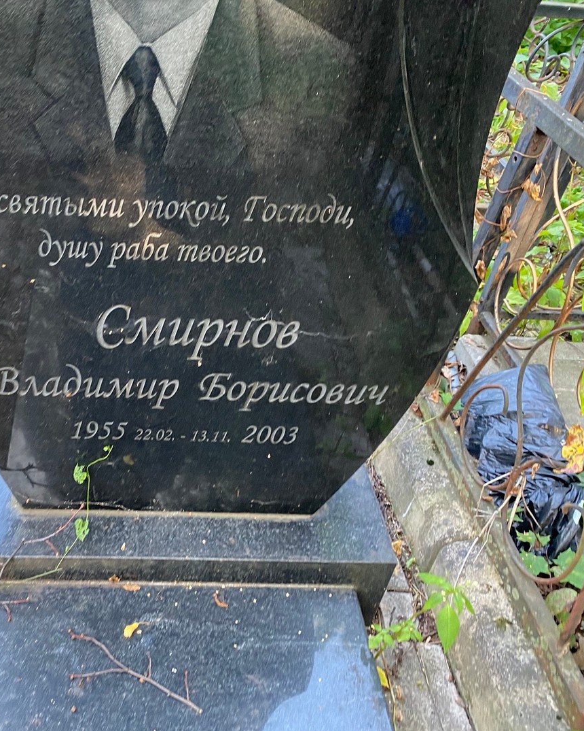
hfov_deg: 42.0
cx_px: 145
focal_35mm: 34
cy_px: 366
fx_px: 735
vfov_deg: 52.8
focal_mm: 4.25
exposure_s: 1/63
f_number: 1.8
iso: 125
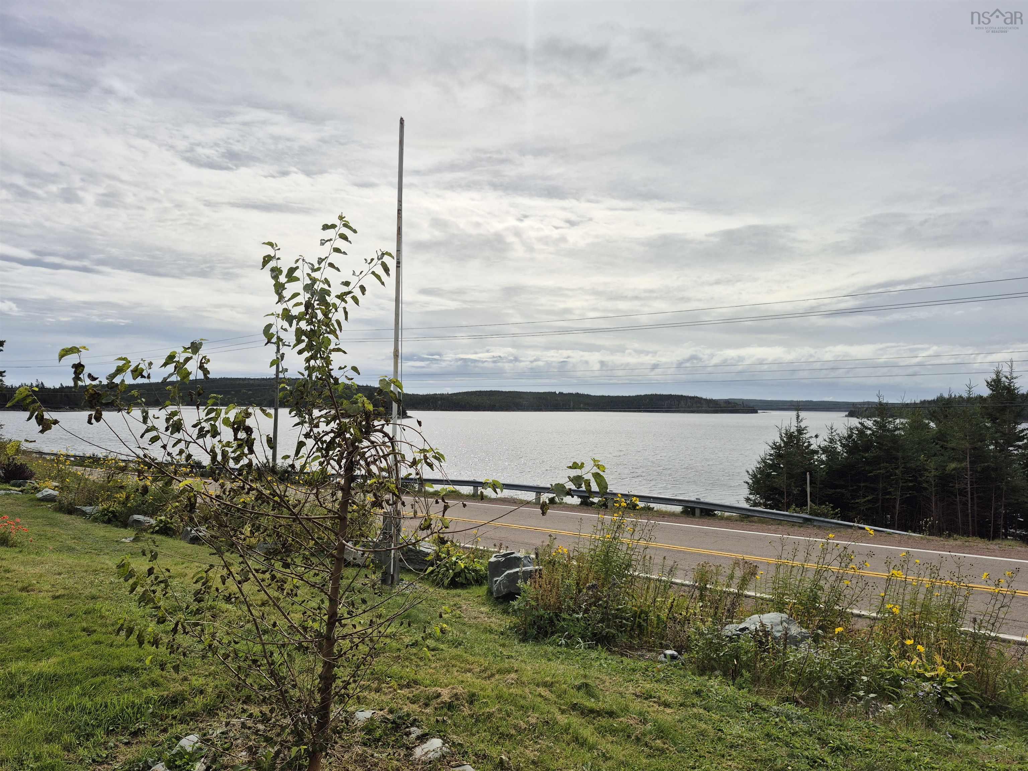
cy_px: 386
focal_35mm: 23
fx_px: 683
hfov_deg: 73.9
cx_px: 514
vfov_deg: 58.9
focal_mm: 5.4
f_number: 1.8
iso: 25
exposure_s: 1/3672
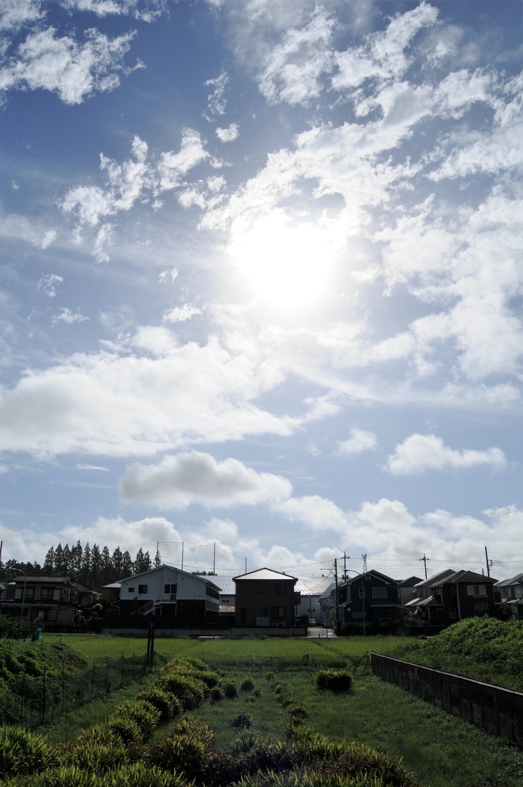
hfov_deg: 47.8
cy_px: 394
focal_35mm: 27
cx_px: 262
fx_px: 590
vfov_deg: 67.4
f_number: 8
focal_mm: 18
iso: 200
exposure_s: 1/2000
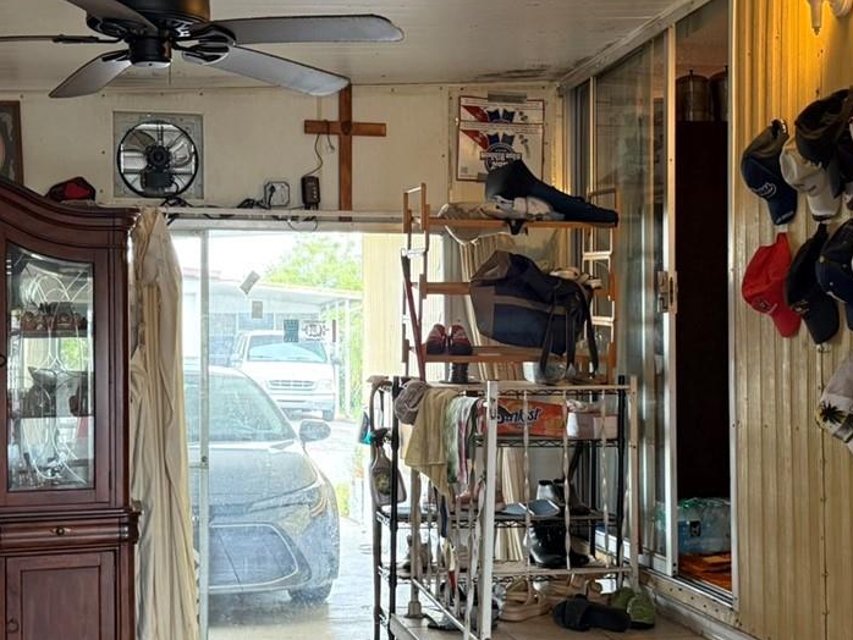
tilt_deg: +1.3
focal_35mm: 55
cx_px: 409
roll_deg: +0.0
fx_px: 1356
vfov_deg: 26.6
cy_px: 351
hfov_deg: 34.9
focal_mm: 6.76
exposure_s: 1/60
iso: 400
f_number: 1.78
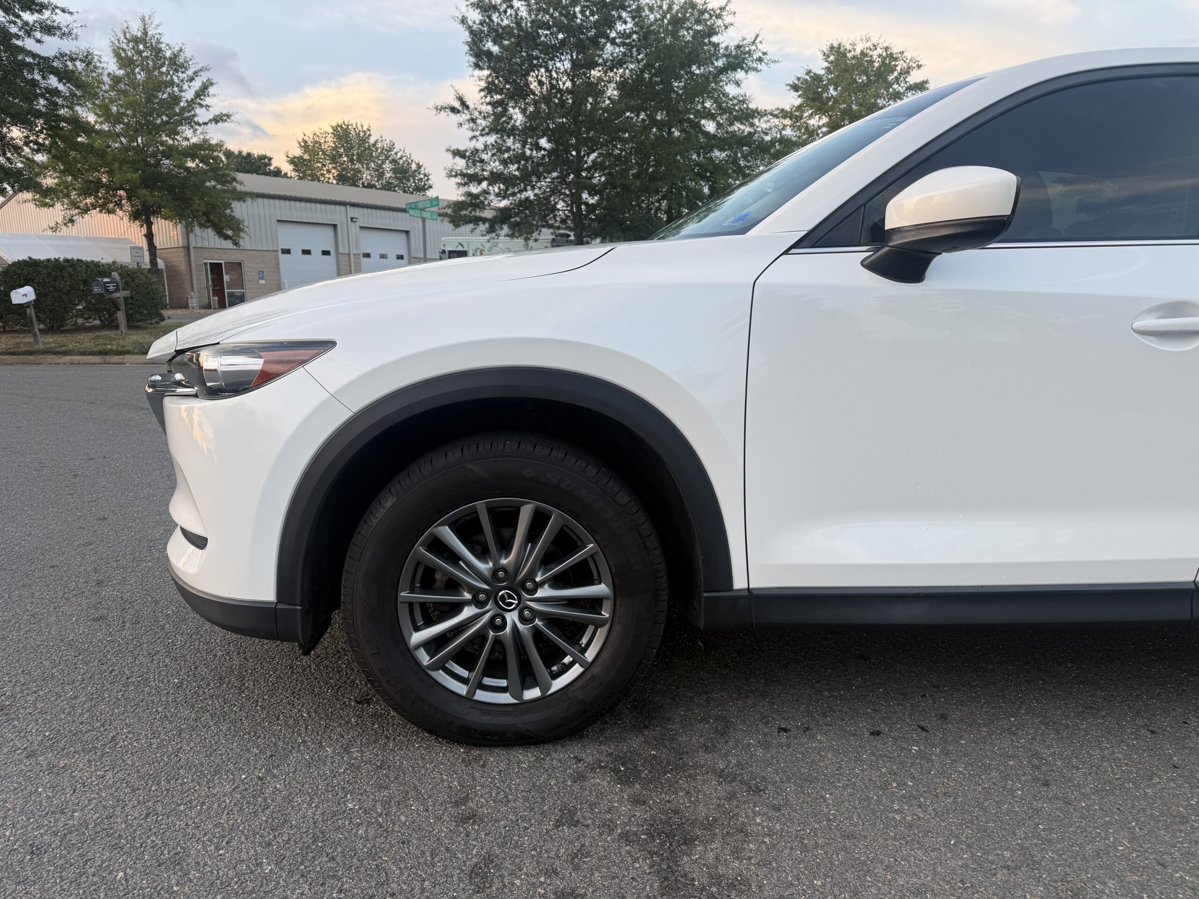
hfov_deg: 71.6
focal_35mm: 24
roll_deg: +0.7
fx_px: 831
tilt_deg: -9.1
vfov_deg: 56.8
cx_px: 600
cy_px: 450
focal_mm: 6.76
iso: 64
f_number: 1.78
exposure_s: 1/188
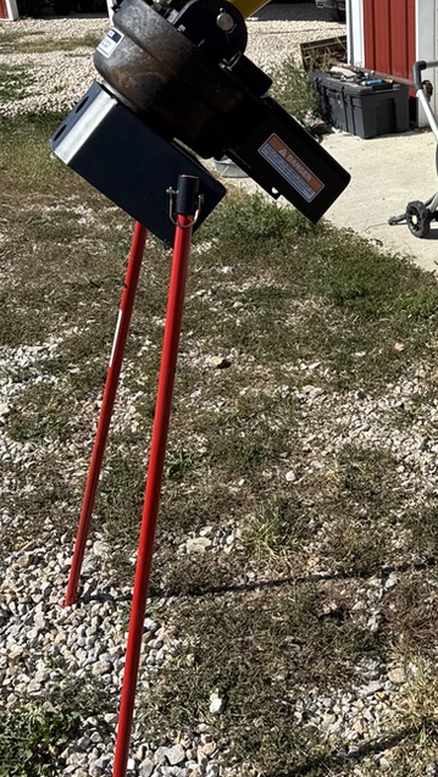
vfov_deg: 48.3
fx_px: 866
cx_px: 427
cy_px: 405
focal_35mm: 42
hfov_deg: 27.0
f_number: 1.78
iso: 80
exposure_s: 1/4673
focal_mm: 6.76
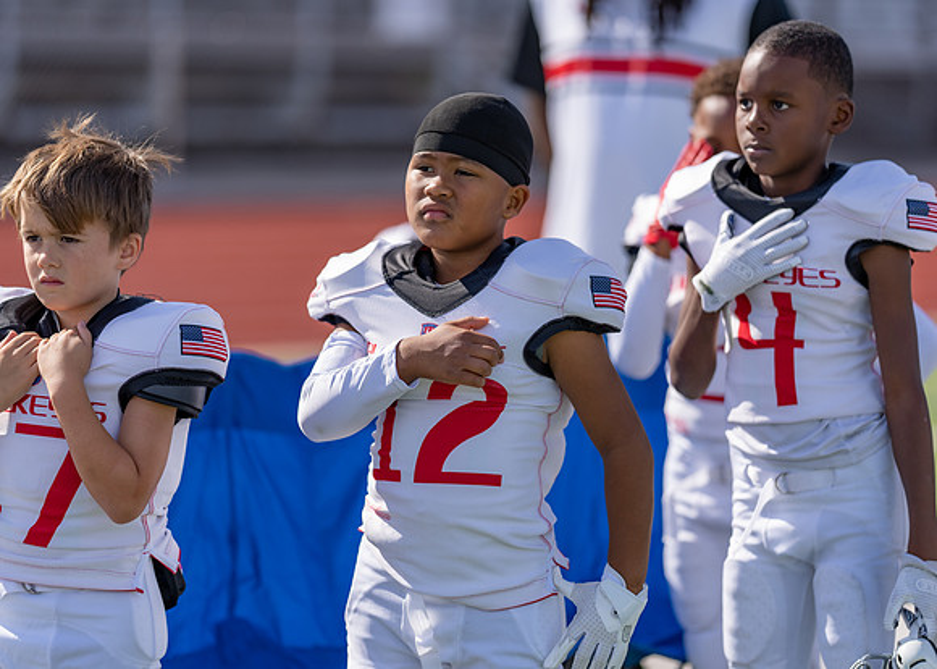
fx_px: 3764
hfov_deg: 14.2
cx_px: 468
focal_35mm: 141
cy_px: 334
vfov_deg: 10.2
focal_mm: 135
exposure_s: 1/4000
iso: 100
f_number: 1.8
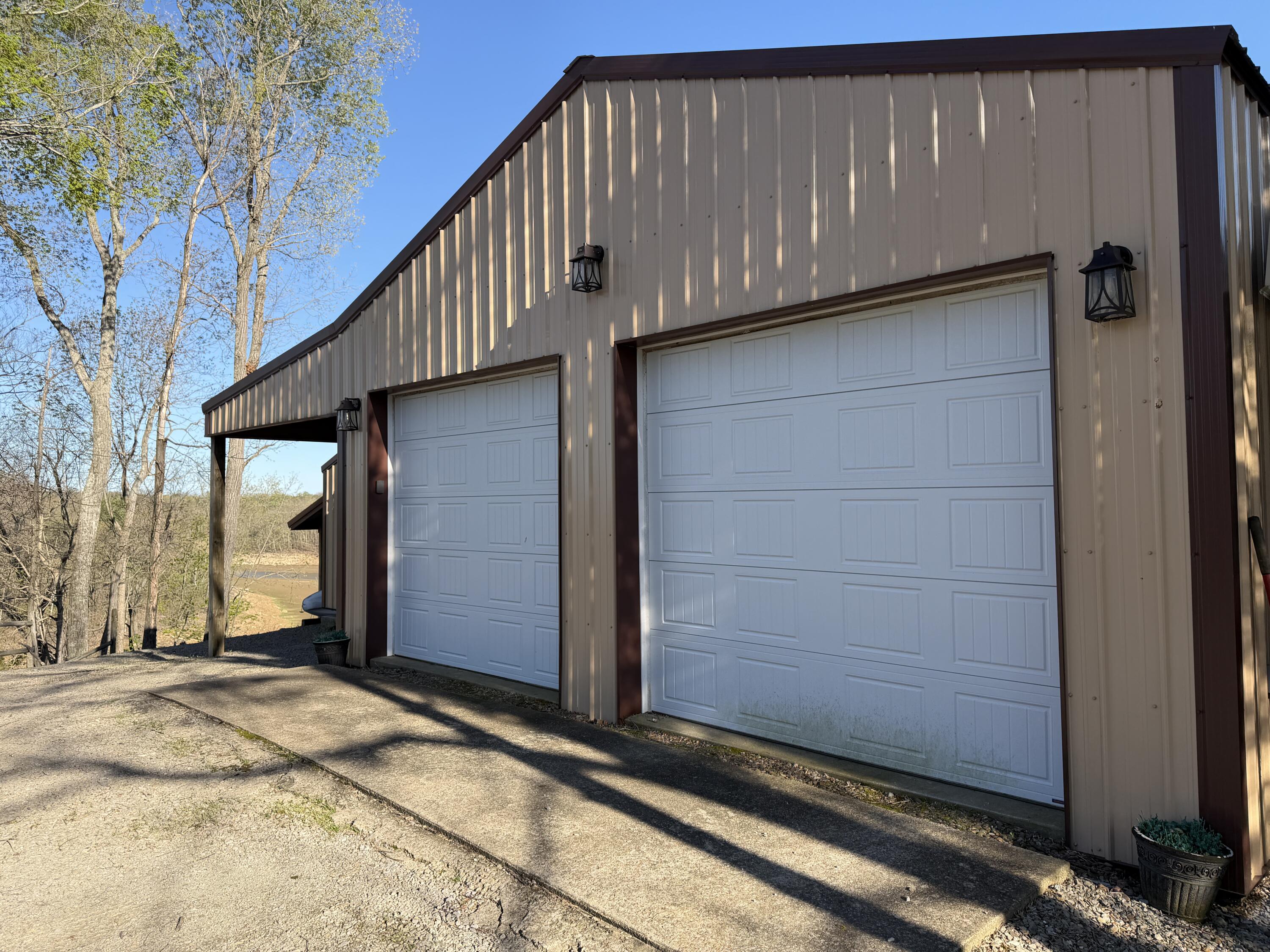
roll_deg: +0.9
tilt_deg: +2.0
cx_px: 635
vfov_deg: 56.8
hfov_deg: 71.6
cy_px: 476
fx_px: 881
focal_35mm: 24
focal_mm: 6.76
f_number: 1.78
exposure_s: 1/2299
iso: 80
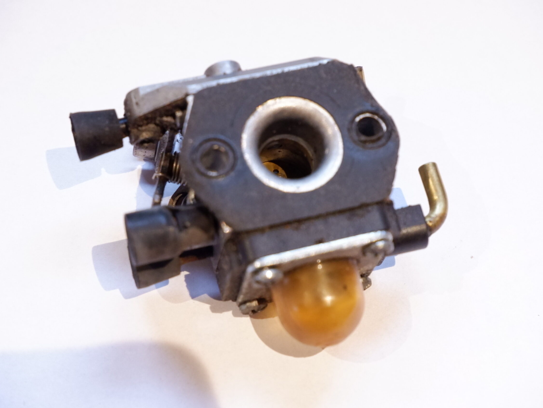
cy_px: 203
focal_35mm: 74
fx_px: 1161
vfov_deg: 19.9
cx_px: 270
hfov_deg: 26.3
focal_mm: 45
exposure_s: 1/30
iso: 3200
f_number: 5.6
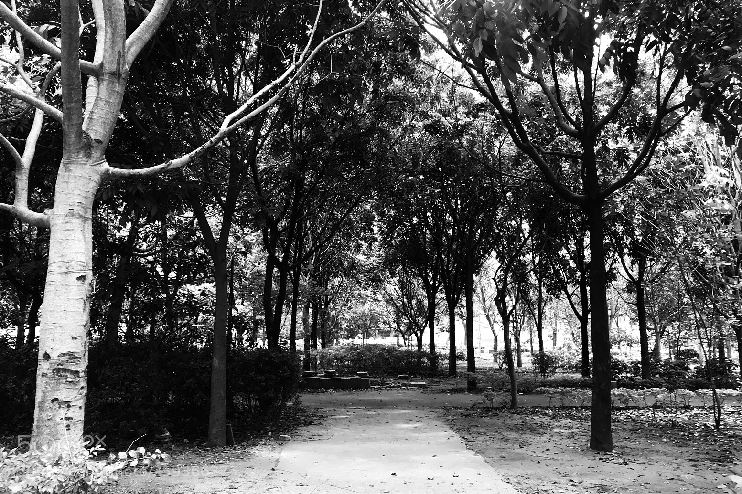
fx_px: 618
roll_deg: +0.0
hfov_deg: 61.9
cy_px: 222
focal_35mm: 30
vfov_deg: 43.5
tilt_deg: +10.1
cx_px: 370
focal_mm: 3.99
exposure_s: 1/100
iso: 32
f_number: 1.8
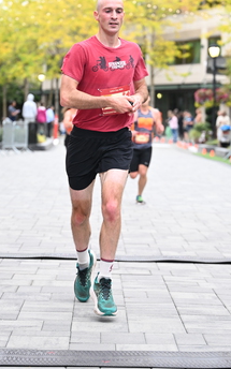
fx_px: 1148
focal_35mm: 114
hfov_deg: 11.5
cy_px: 136
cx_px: 121
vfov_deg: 18.3
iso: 1600
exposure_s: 1/800
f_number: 2.8
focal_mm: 70
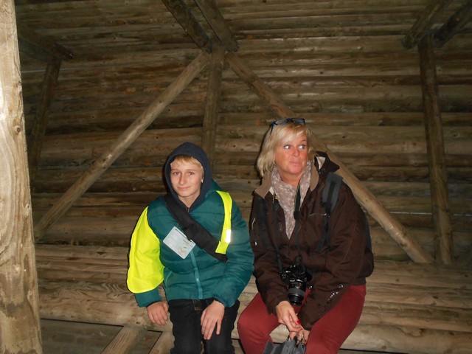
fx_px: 395
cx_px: 236
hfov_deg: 61.7
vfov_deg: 48.2
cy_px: 177
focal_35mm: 29
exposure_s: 1/25
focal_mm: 5.3
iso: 250
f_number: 3.4
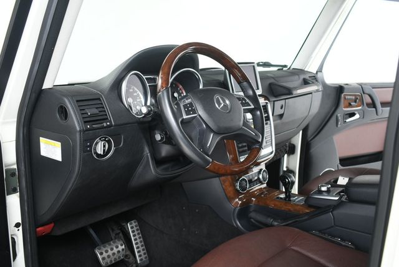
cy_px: 134
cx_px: 200
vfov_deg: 36.9
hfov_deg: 53.1
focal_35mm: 36
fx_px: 399
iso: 100
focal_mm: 18
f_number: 3.5
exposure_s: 1/160
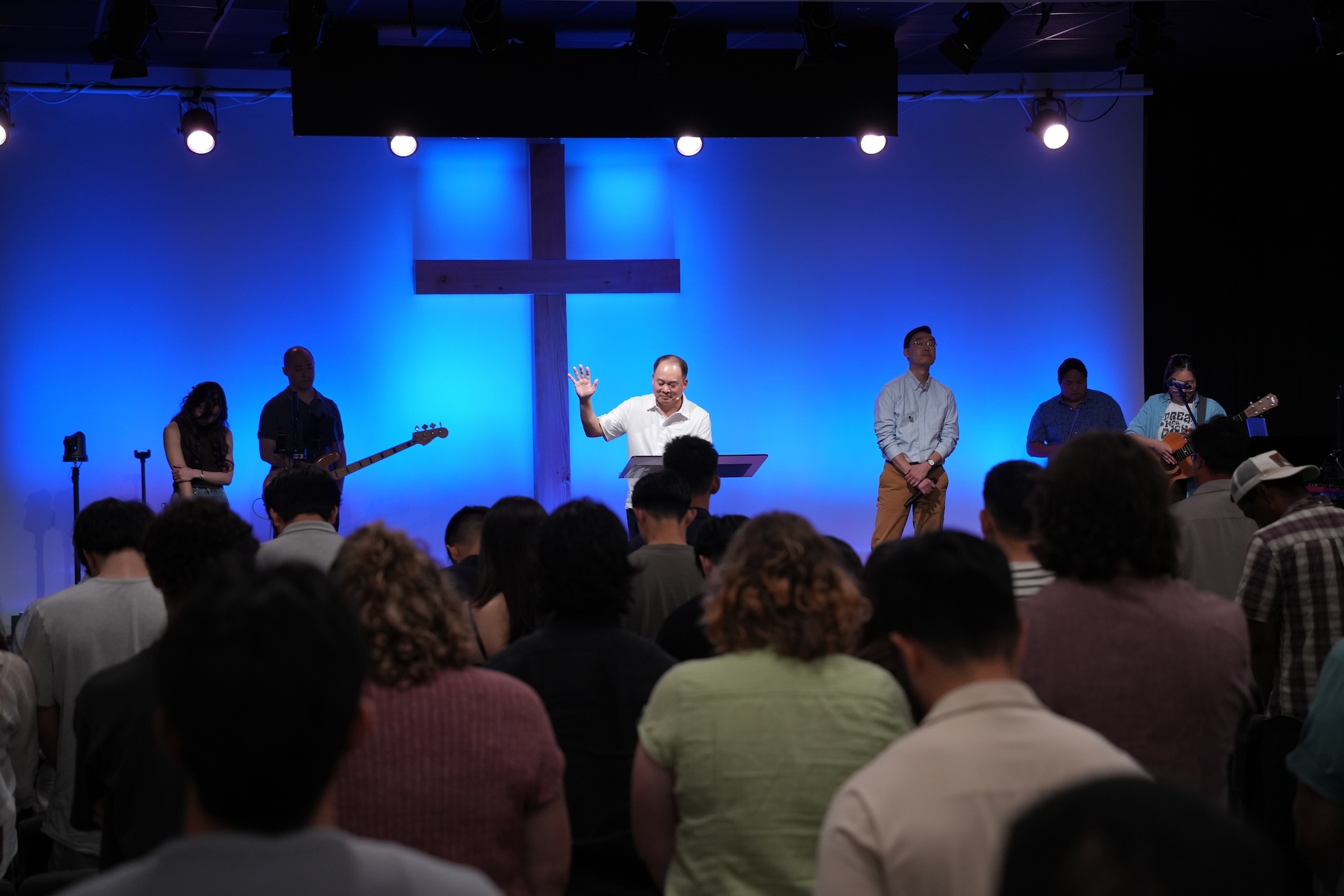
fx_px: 3024
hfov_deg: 25.1
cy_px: 448
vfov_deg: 16.9
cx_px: 672
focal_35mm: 81
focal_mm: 81
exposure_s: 1/250
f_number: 4.5
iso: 1600
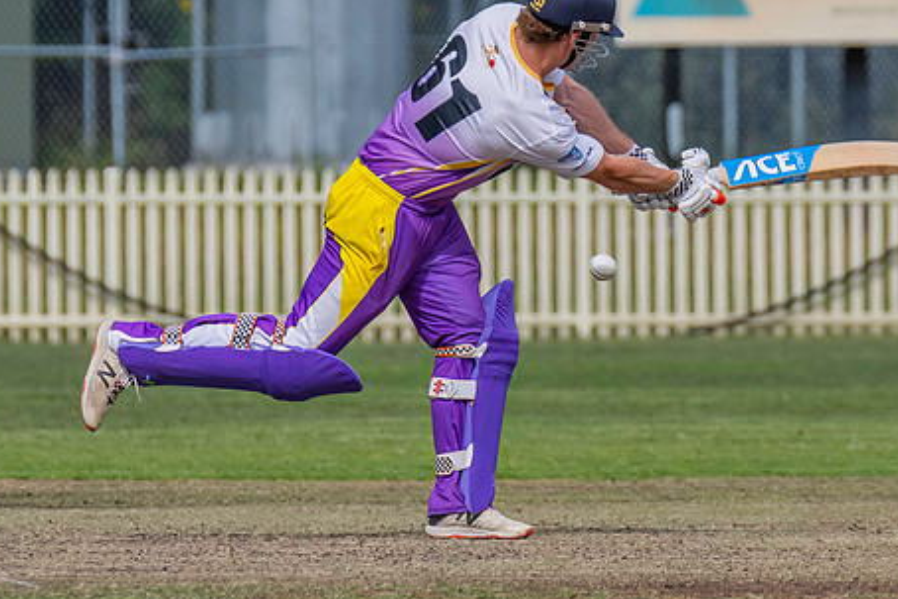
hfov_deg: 2.3
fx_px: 22306
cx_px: 478
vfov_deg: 1.5
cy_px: 176
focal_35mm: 894
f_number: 7.1
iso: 800
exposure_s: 1/2500
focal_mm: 440
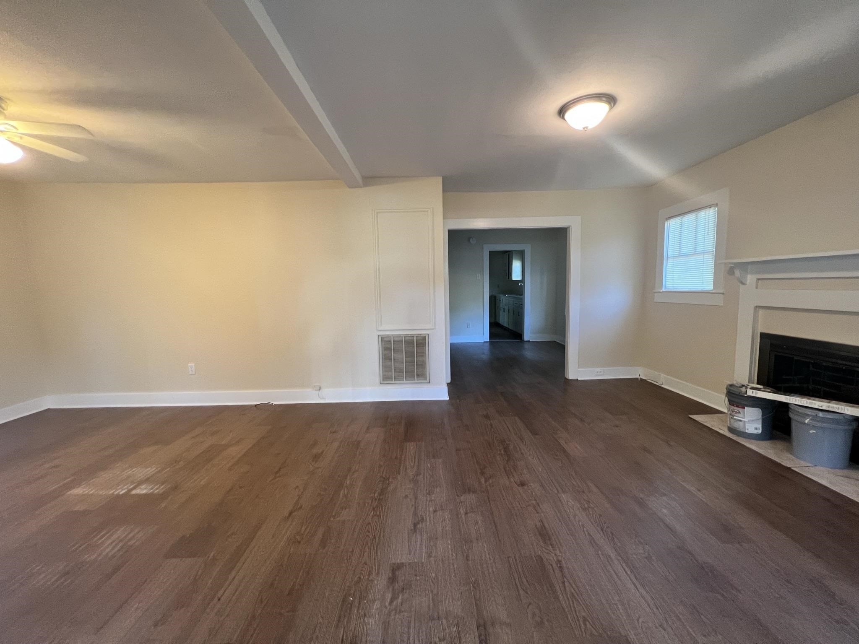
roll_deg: +0.6
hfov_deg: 106.2
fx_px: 323
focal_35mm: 13
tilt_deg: -7.5
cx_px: 430
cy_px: 322
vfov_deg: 89.9
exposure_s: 1/60
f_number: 1.8
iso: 250
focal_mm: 1.57
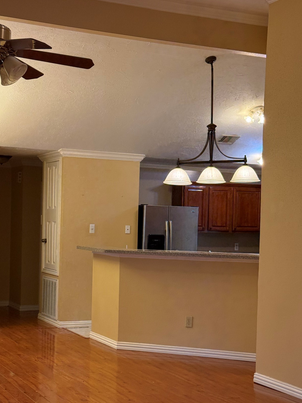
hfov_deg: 24.0
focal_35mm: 61
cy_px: 242
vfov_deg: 31.6
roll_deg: -2.6
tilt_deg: -1.6
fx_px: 710
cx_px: 138
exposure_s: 1/60
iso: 200
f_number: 1.78
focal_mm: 6.76
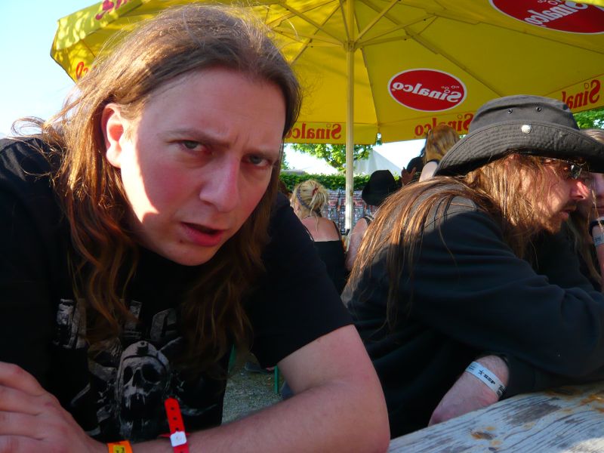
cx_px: 302
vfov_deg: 49.7
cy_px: 226
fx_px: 489
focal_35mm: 28
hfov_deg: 63.4
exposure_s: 1/200
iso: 100
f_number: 2.8
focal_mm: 4.6
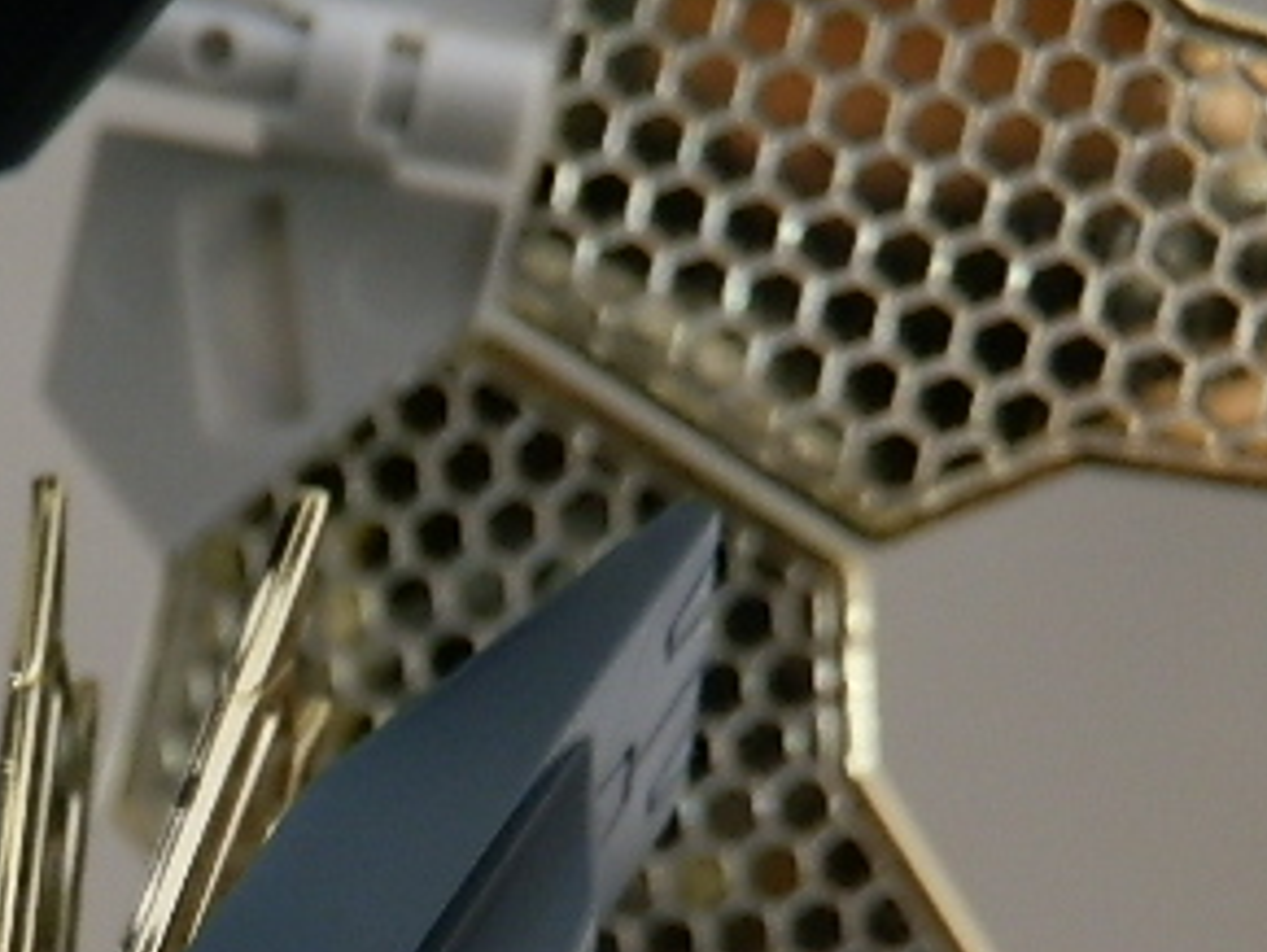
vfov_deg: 19.1
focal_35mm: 75
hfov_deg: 24.4
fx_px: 2747
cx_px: -100
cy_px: 974
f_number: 3.5
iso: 200
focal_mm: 6.17
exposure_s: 1/8
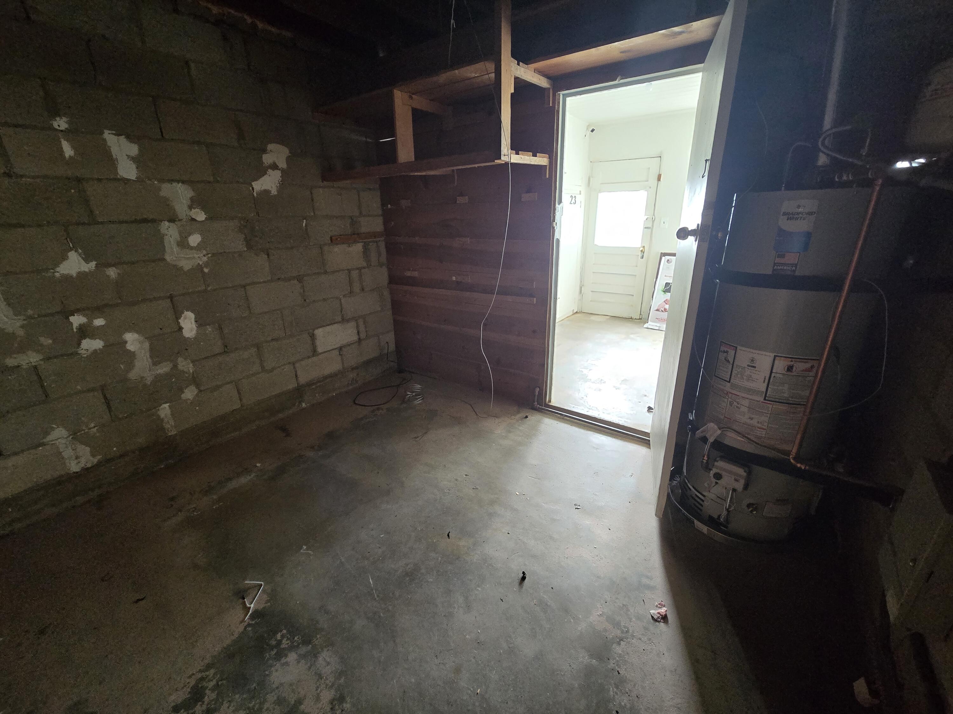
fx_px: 358
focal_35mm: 13
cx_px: 476
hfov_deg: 106.2
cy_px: 357
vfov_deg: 89.9
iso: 320
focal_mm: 2.2
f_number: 2.2
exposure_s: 1/60
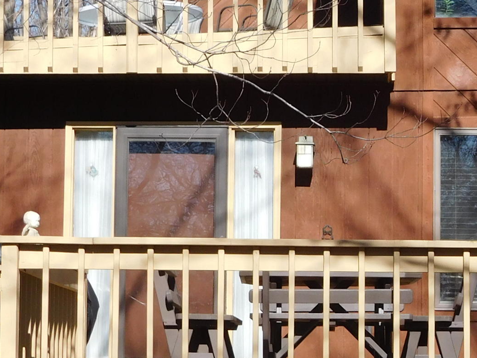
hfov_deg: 12.5
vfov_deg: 9.4
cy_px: 176
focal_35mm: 158
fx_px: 2177
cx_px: 329
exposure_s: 1/640
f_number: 4.2
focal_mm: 9.8
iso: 125
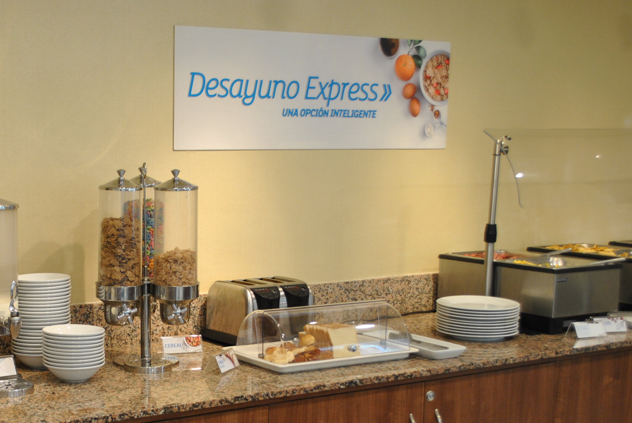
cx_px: 137
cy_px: 317
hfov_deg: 31.1
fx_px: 1107
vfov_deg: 21.5
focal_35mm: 63
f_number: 4.2
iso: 360
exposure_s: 1/30
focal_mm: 26
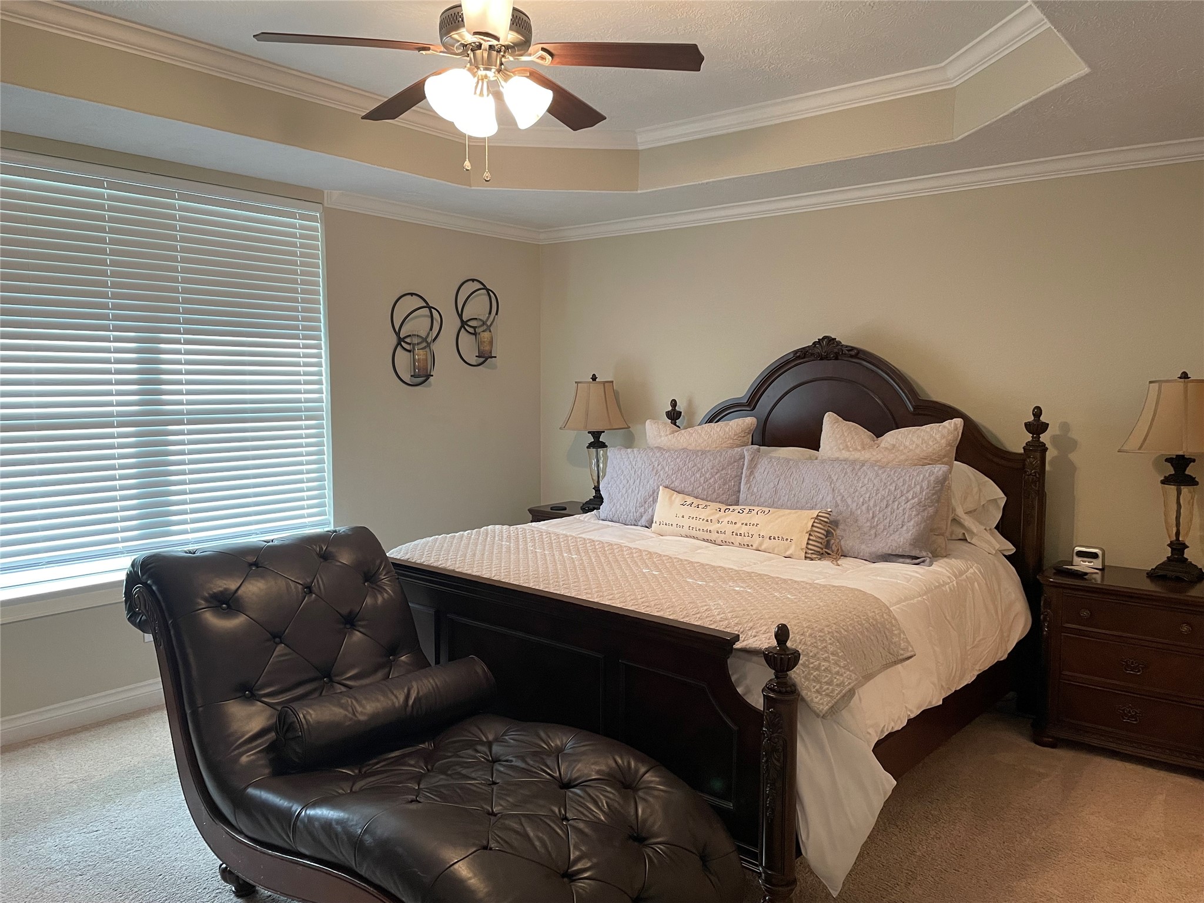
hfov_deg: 67.3
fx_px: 904
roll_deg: +0.3
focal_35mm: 26
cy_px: 452
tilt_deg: -4.1
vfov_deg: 53.1
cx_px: 602
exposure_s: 1/60
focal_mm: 4.2
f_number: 1.6
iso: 200
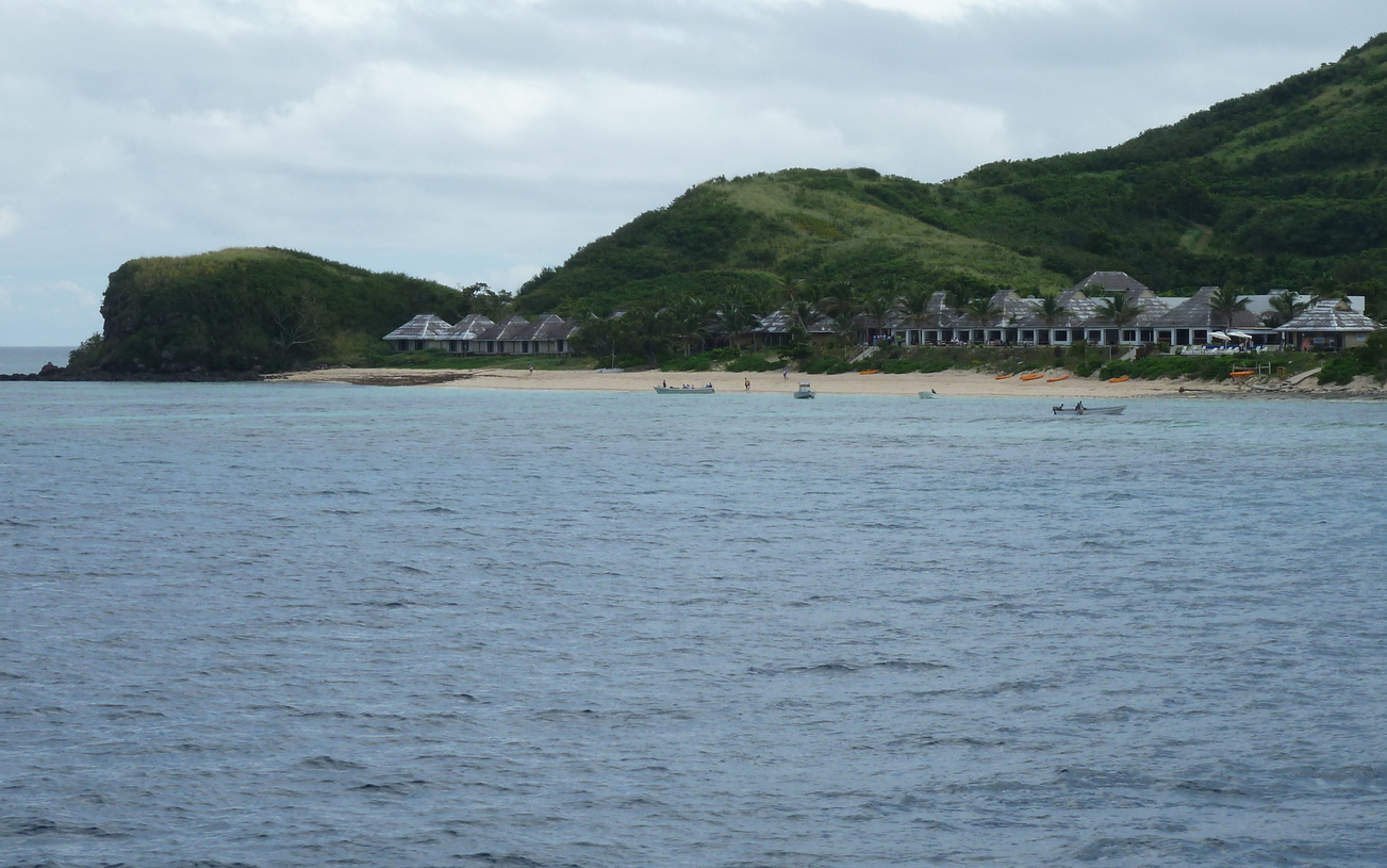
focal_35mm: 108
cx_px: 763
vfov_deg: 12.1
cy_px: 410
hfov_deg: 19.3
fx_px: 4083
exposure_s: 1/400
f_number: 5.6
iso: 80
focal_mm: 13.7
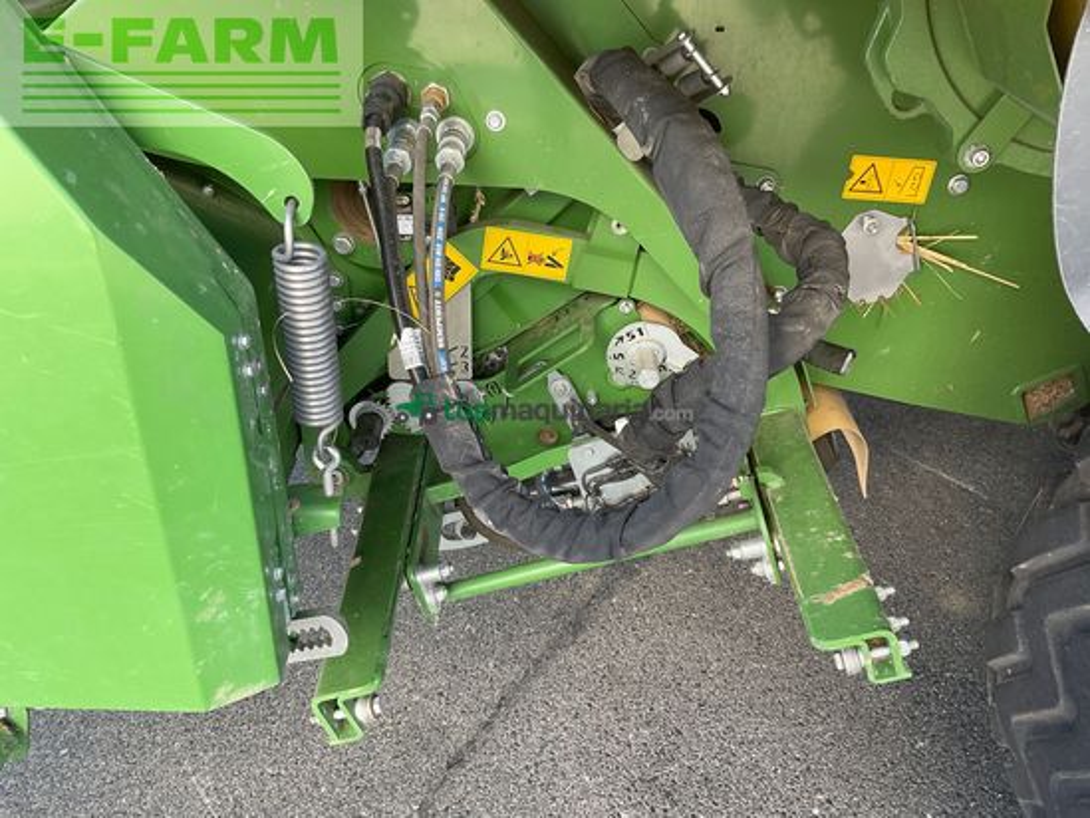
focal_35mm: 29
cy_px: 409
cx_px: 545
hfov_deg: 61.6
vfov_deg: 48.2
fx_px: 913
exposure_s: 1/100
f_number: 1.8
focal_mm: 3
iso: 25
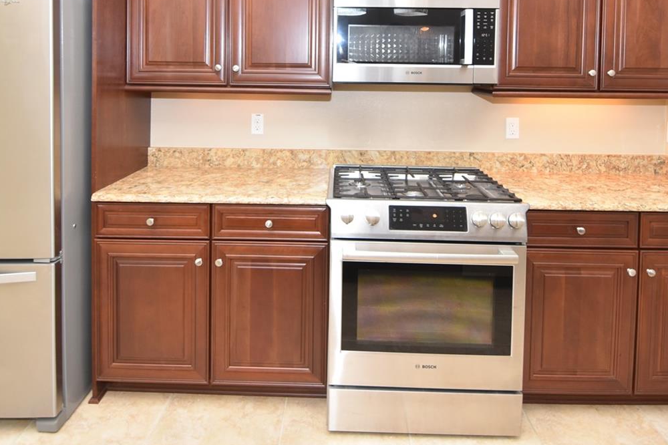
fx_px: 445
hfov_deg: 73.8
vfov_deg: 50.4
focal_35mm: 24
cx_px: 327
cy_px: 100
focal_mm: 10
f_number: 4
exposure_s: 1/60
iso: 400
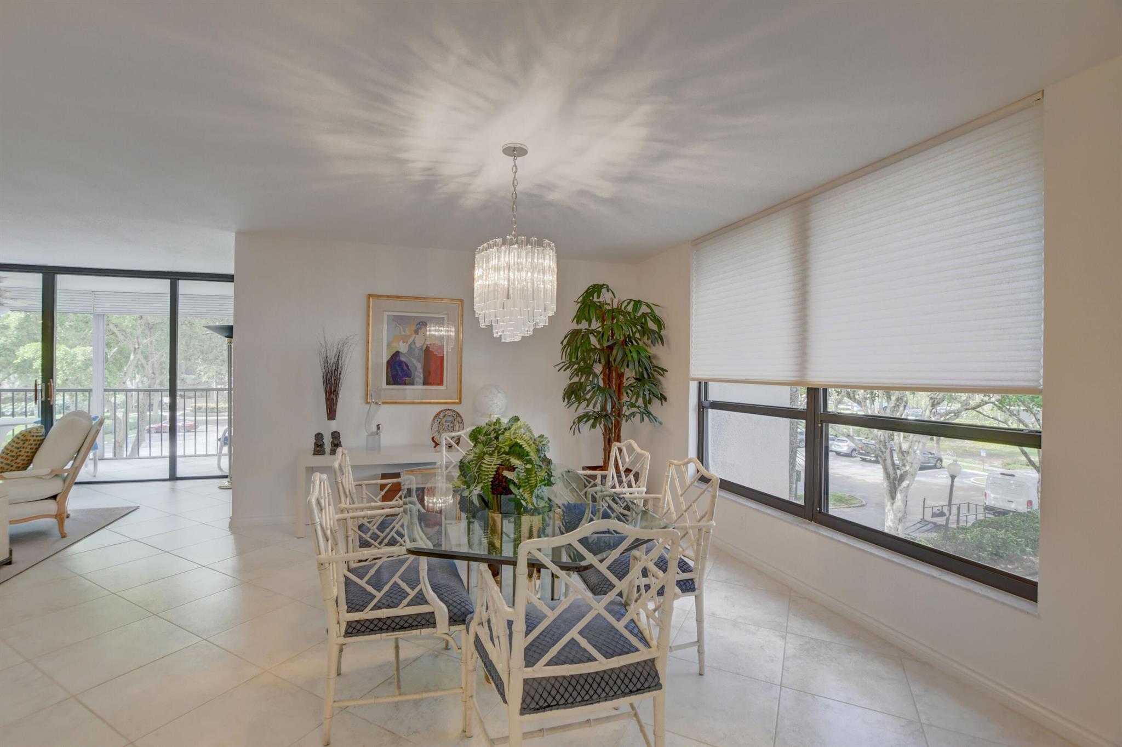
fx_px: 467
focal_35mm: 15
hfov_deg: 100.4
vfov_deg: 77.3
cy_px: 374
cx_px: 561
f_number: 8
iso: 1000
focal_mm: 10
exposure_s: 1/50
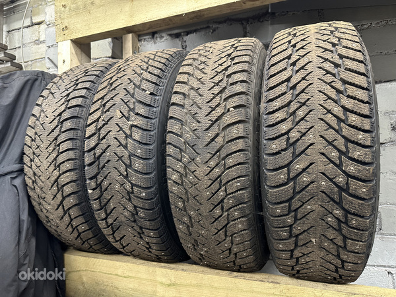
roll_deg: +1.6
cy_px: 148
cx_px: 198
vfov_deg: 56.8
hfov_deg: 71.6
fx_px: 275
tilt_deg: +1.6
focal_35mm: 24
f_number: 1.78
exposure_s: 1/50
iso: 400
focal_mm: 6.86
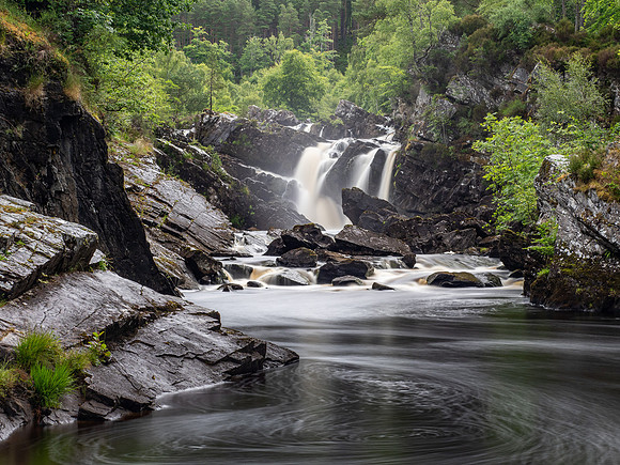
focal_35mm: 90
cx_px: 310
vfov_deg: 16.4
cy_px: 232
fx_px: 1612
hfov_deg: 21.8
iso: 200
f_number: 7.1
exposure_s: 30
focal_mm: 45
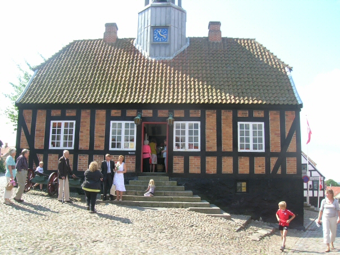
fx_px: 334
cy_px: 128
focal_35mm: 34
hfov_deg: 54.0
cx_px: 170
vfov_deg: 41.8
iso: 50
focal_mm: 5.7
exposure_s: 1/118
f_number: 4.9
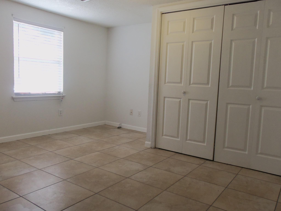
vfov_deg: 49.7
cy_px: 106
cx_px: 140
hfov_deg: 63.4
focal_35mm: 28
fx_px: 227
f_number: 3.3
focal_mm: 5.1
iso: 160
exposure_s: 1/60
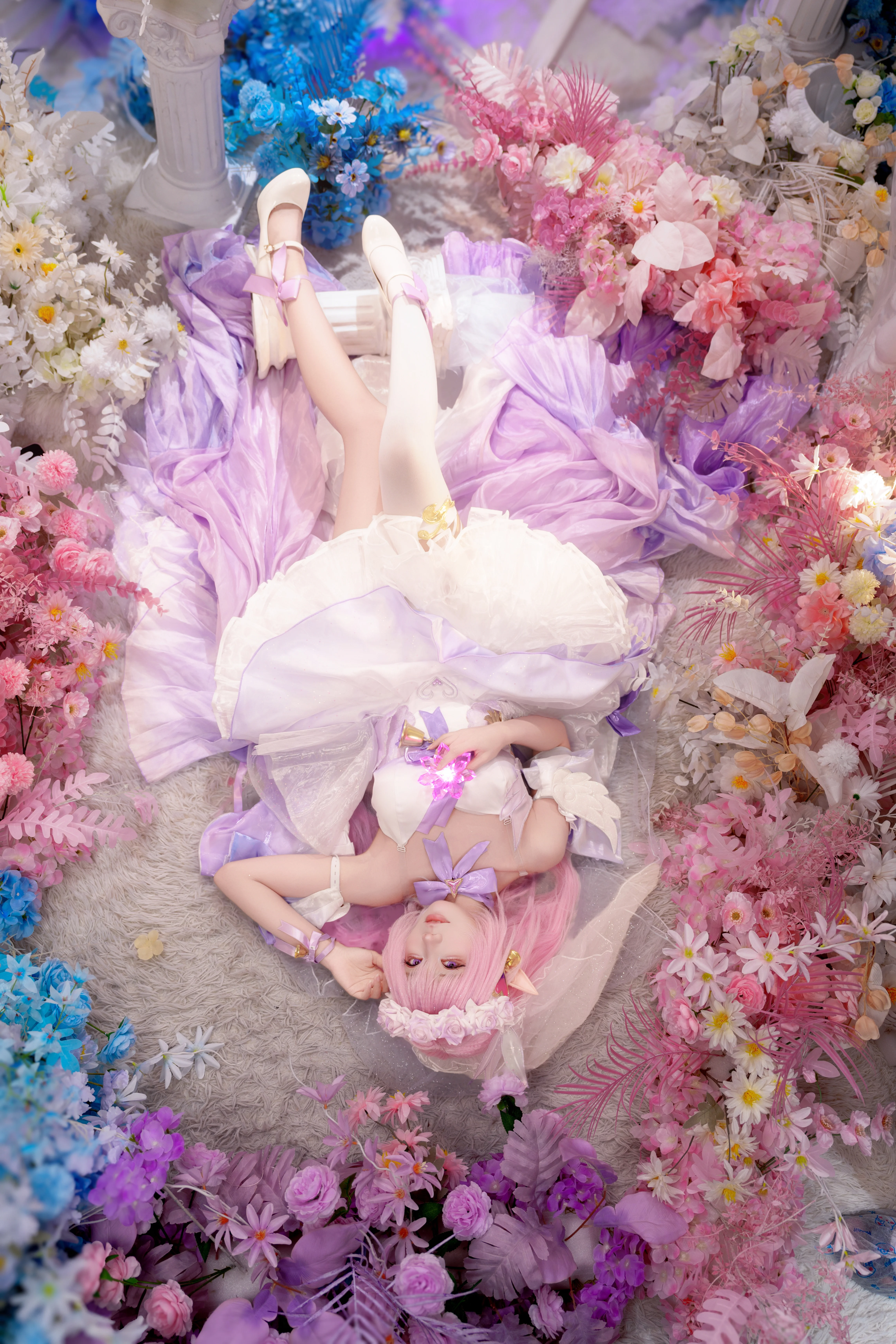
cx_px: 448
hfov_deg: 42.3
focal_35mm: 31
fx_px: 1157
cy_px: 672
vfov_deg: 60.3
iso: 200
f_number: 2.8
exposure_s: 1/100
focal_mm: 31
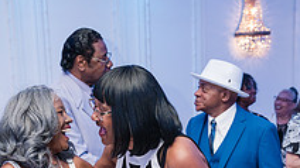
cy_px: 254
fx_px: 620
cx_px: 119
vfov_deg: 14.4
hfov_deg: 27.1
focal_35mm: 78
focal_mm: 35
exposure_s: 1/250
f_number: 4
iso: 3200
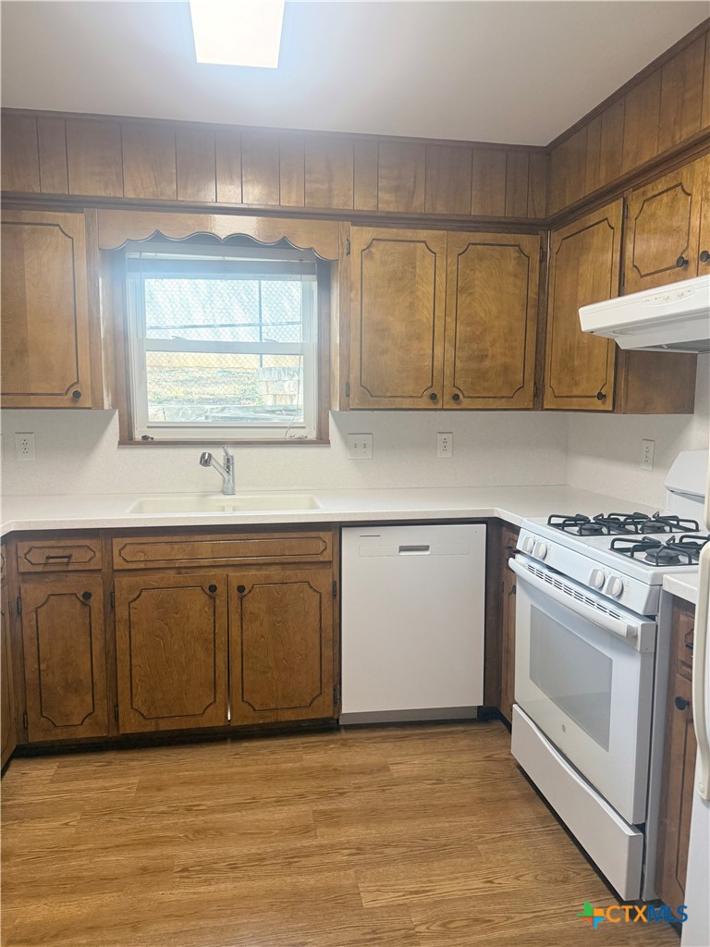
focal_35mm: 24
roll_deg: -0.5
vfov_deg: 71.6
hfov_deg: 56.8
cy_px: 474
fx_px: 656
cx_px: 355
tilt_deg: -4.3
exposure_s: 1/164
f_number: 1.78
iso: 200
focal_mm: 6.76
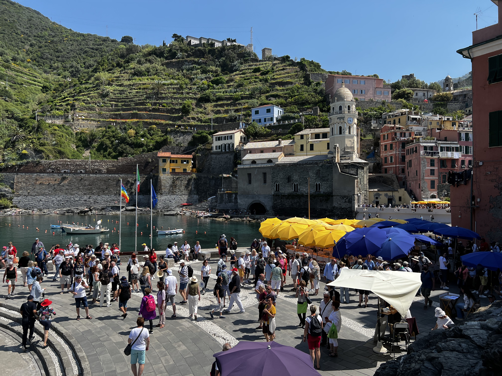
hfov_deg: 67.3
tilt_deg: +0.5
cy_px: 188
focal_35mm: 26
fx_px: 377
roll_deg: +0.5
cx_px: 251
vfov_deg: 53.1
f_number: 1.5
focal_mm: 5.7
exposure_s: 1/2994
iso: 50
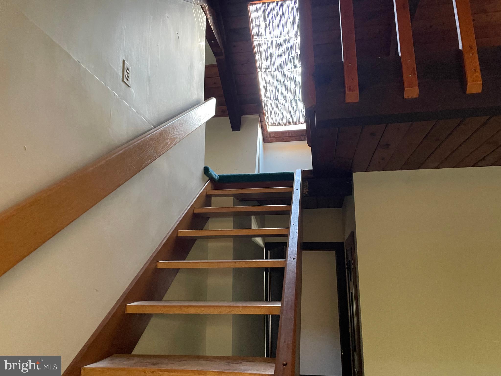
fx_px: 376
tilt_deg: +12.4
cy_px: 188
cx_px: 250
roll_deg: +0.5
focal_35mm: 26
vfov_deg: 53.1
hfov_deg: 67.3
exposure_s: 1/40
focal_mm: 4.2
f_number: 1.6
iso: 500
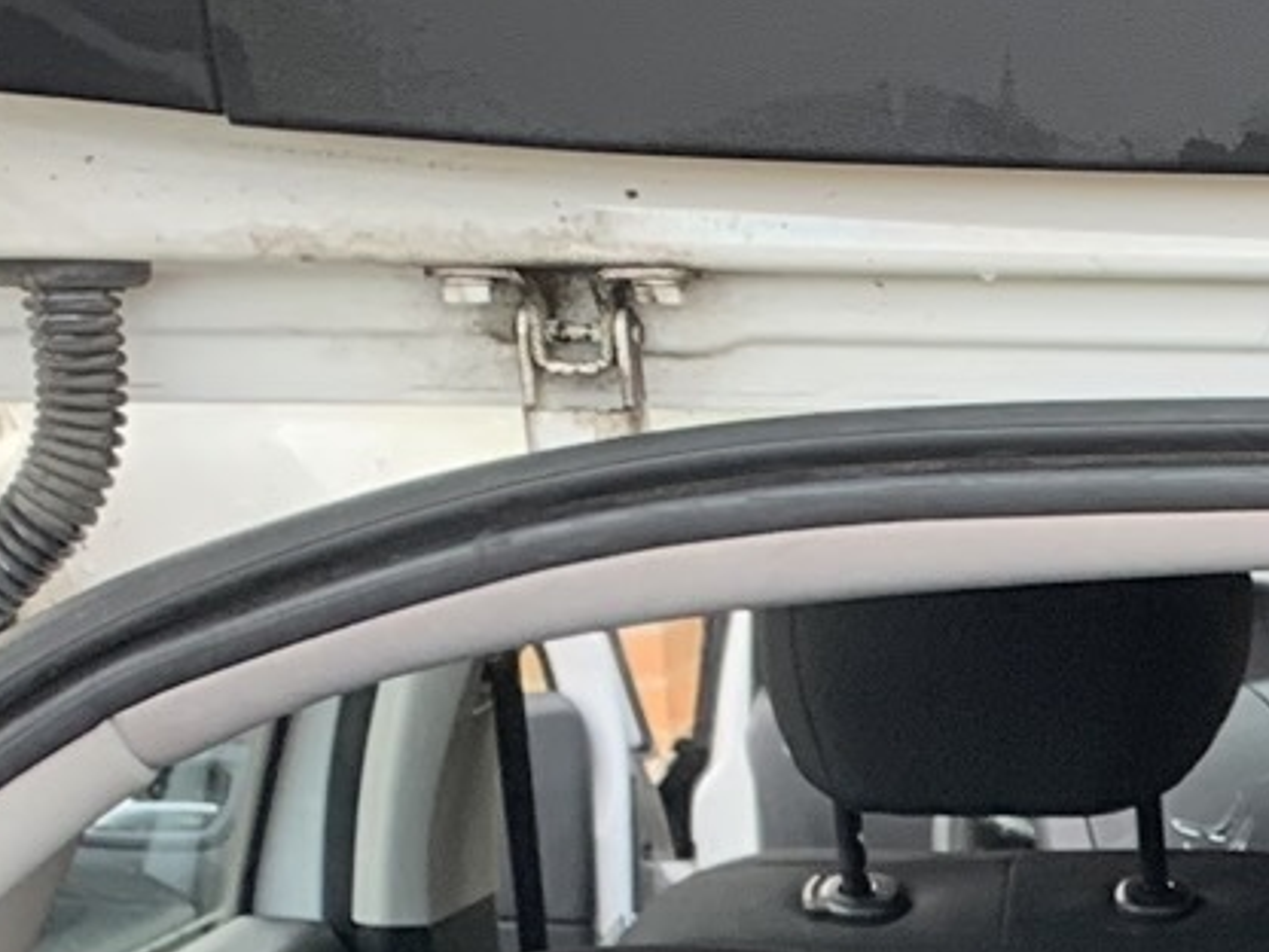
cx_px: 1815
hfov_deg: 14.5
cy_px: 1620
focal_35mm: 128
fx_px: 4692
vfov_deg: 10.9
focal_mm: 4.25
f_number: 1.8
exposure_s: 1/110
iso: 100
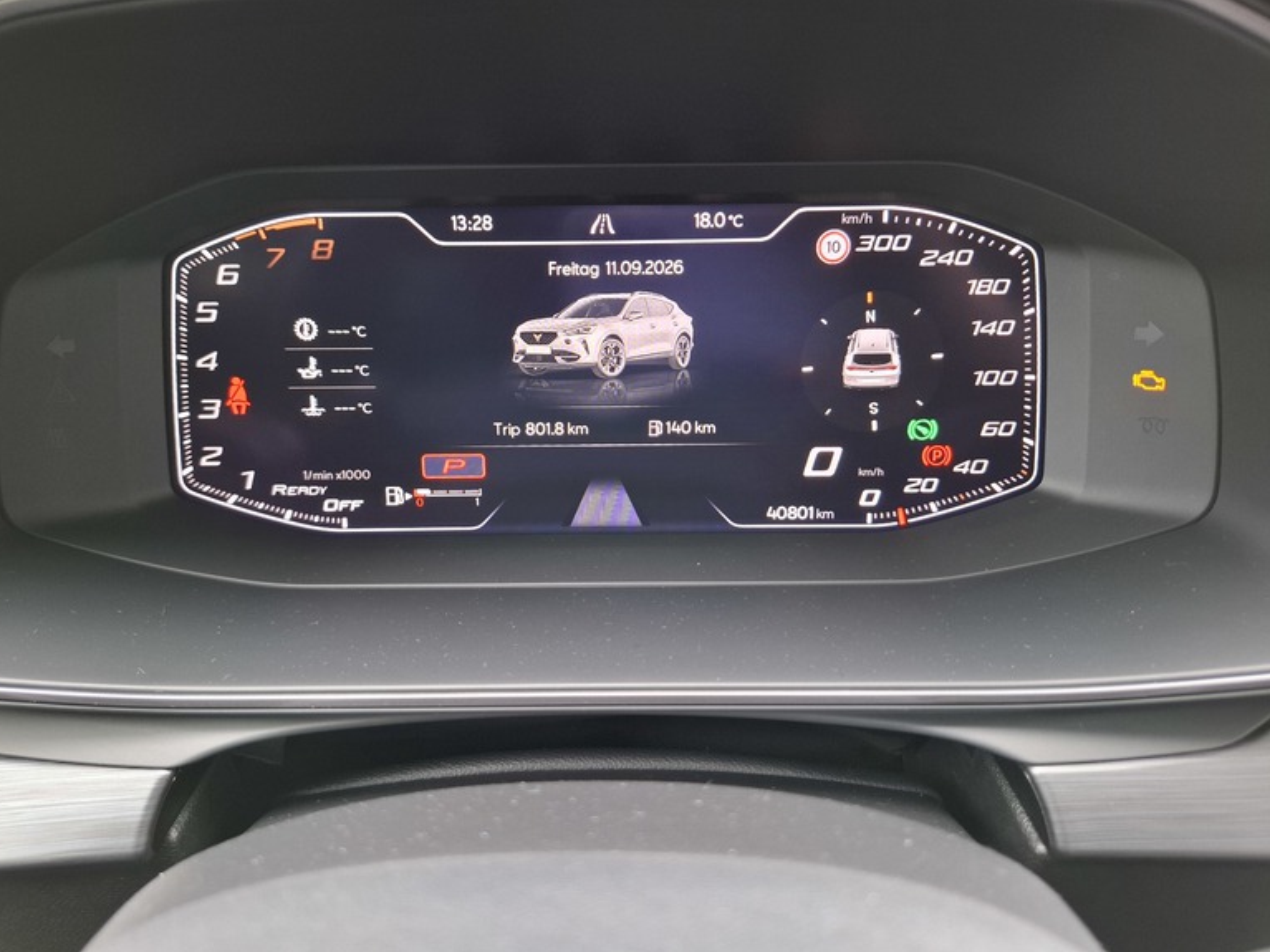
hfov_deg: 71.6
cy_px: 460
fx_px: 880
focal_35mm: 24
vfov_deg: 56.8
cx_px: 611
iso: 160
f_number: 1.8
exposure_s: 1/60
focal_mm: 5.54
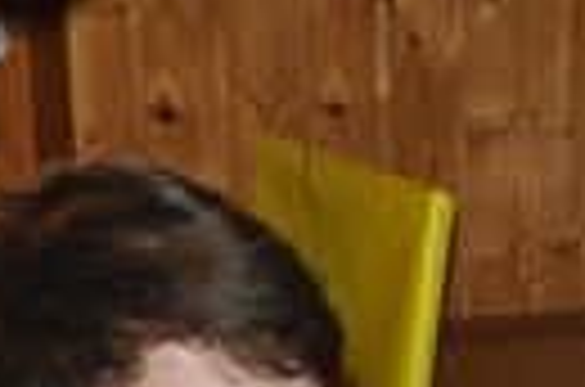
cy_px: 592
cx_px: 1336
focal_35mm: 207
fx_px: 3356
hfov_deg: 9.1
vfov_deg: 6.5
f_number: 4
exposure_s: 1/60
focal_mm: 28
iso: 800
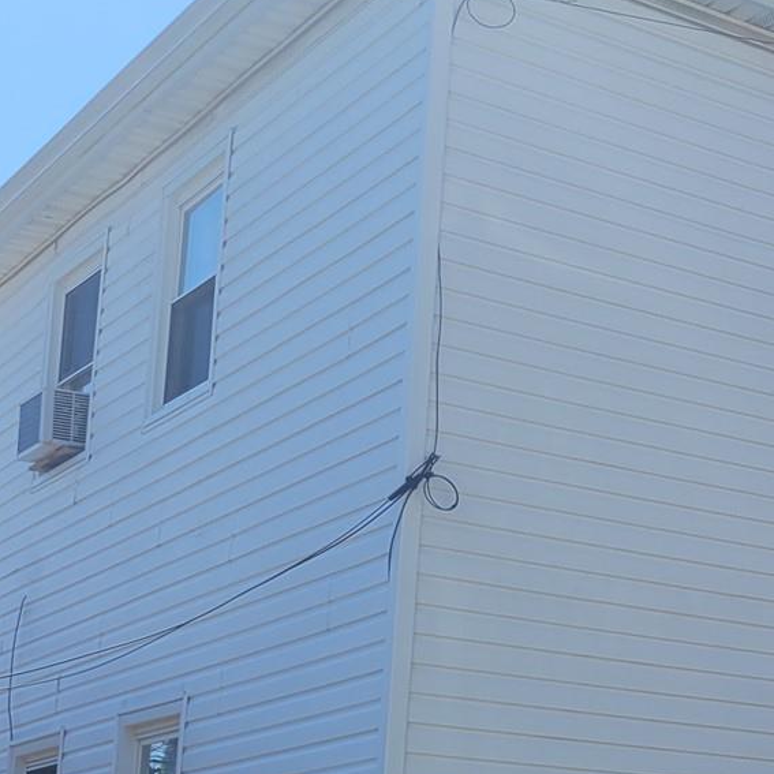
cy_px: 680
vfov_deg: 20.5
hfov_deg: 18.9
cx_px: 1091
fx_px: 2100
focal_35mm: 83
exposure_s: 1/2116
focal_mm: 5.4
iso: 40
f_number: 1.8
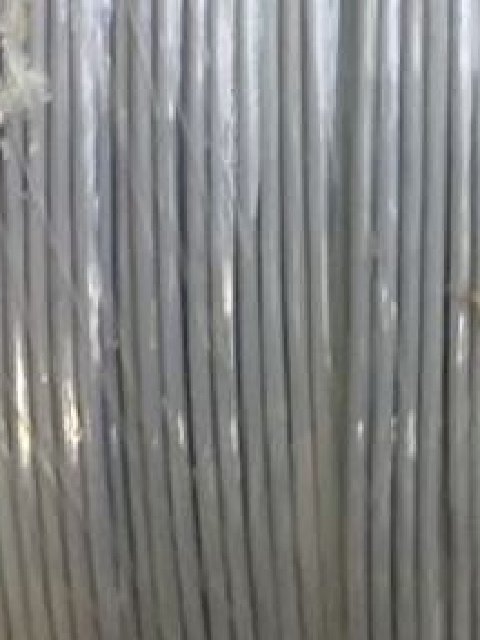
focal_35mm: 134
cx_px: 409
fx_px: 2477
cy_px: -563
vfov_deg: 13.1
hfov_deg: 11.0
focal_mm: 4.15
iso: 32
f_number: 2.2
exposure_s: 1/119
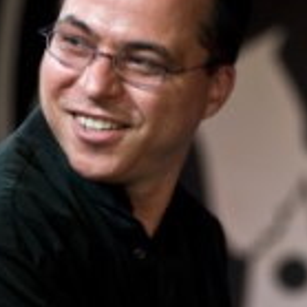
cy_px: 335
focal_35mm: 371
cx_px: 179
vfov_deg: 4.7
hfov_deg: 4.7
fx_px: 3723
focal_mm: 135
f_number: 2.8
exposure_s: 1/160
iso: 2500
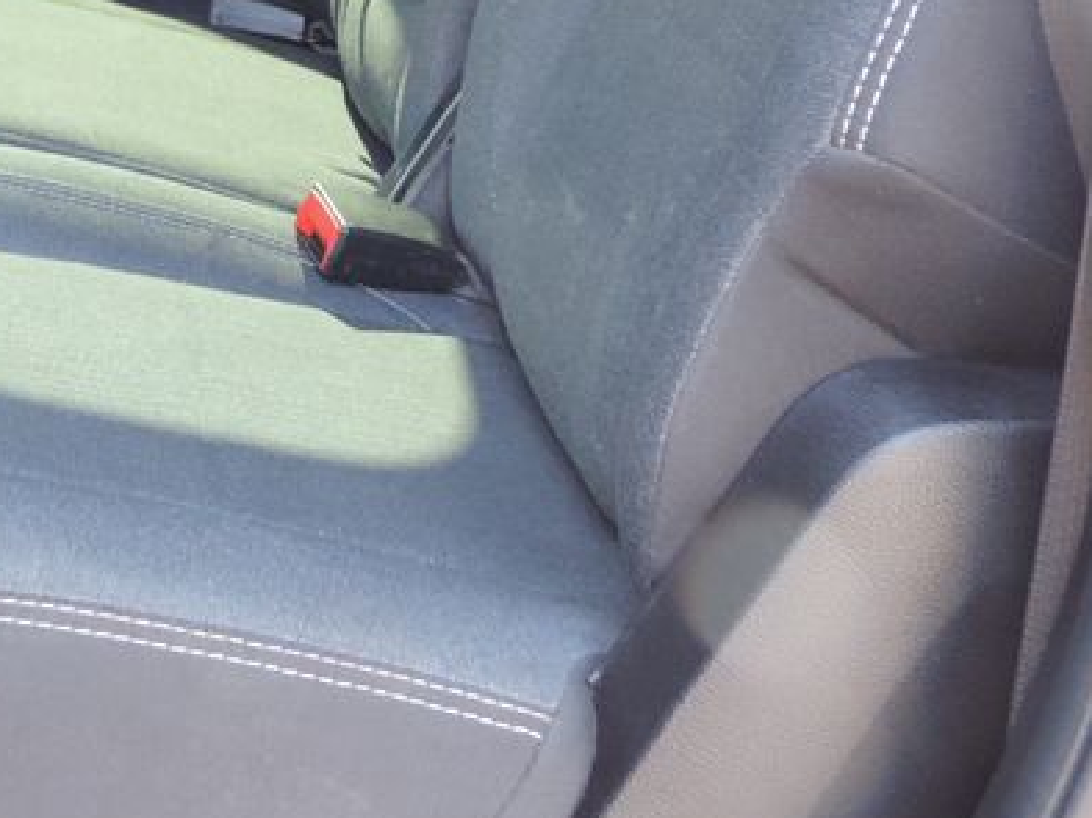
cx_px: 53
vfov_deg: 18.7
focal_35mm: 78
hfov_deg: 24.1
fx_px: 2459
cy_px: 194
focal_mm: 4.3
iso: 280
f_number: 3
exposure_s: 1/30
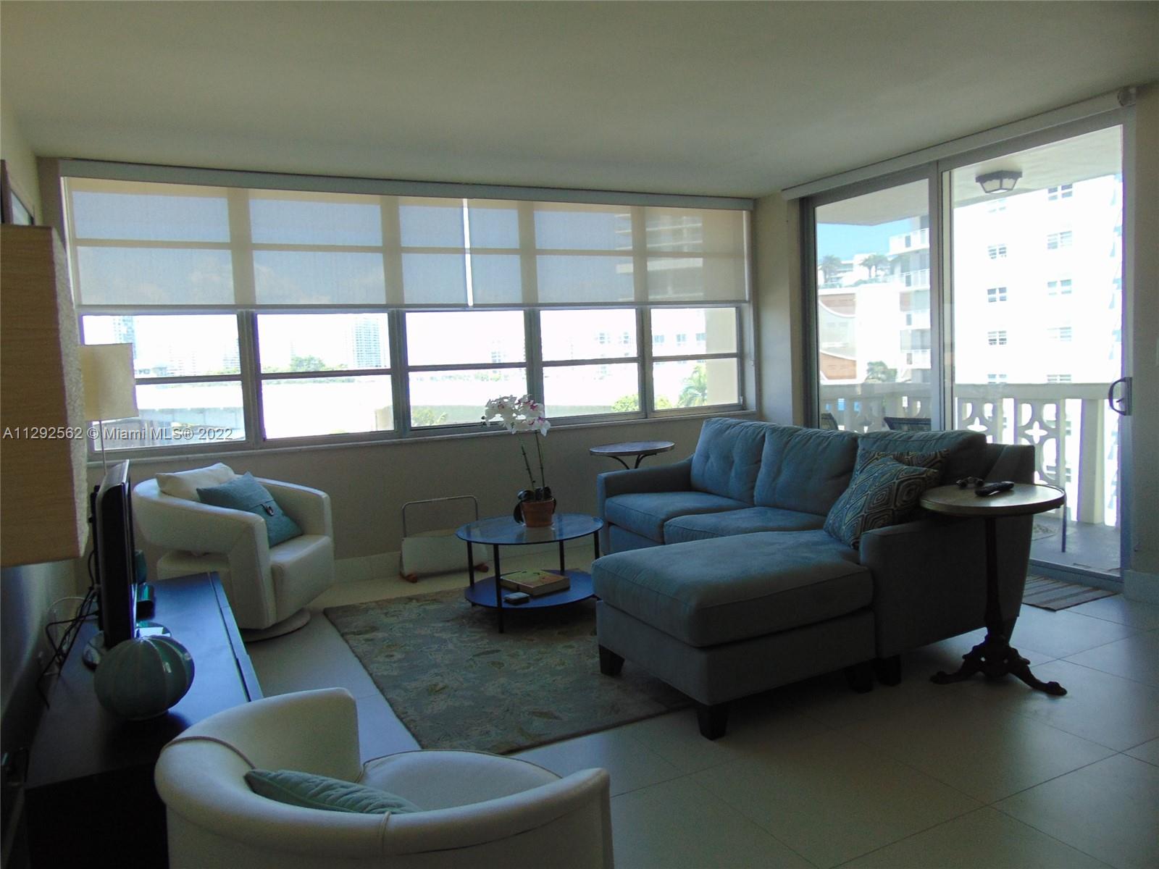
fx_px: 837
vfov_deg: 54.9
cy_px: 434
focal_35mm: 25
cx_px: 580
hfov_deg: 69.4
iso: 80
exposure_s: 1/200
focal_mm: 4.5
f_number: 3
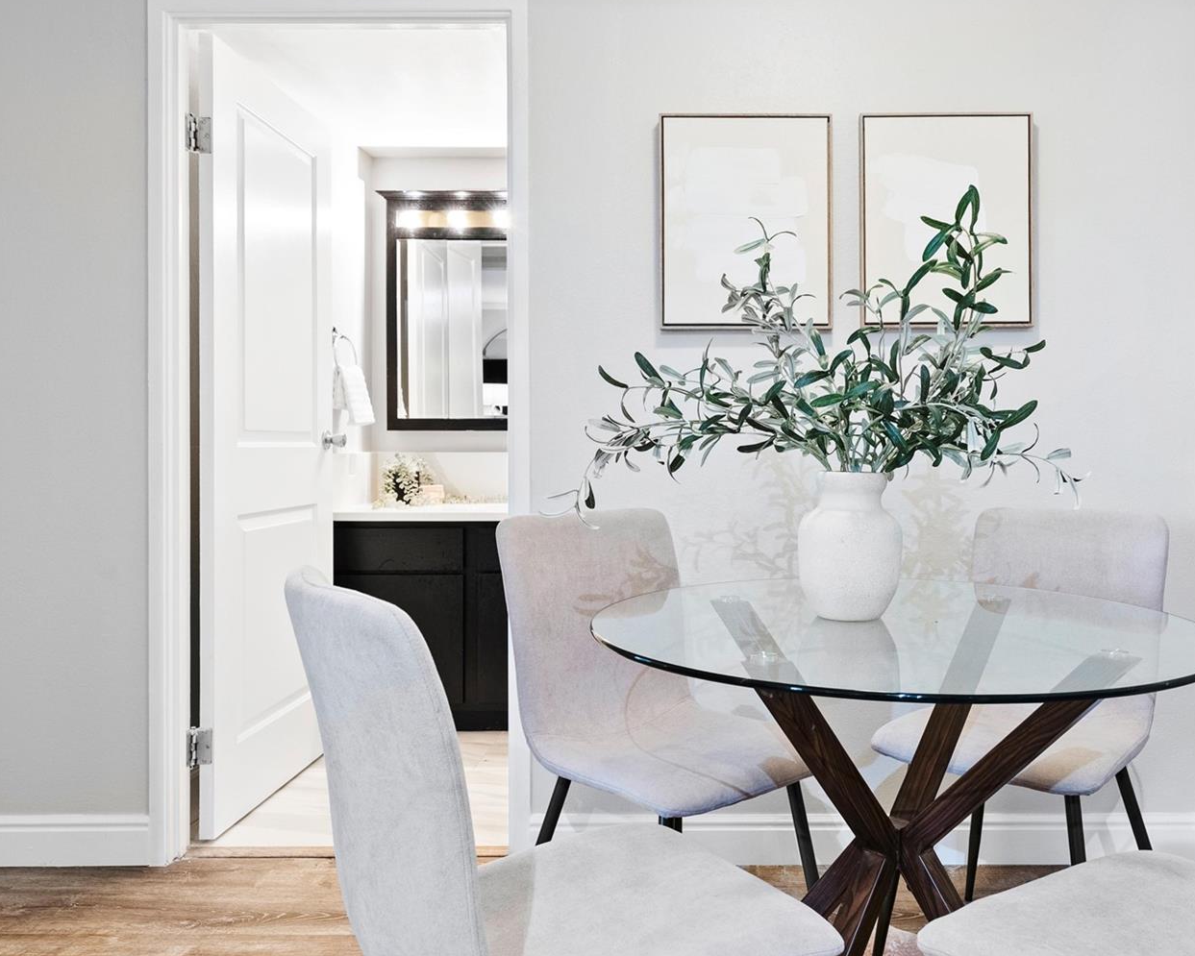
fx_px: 1026
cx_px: 733
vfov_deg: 50.0
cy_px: 471
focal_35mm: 29
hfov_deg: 59.8
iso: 1000
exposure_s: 1/5
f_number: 8
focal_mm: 24
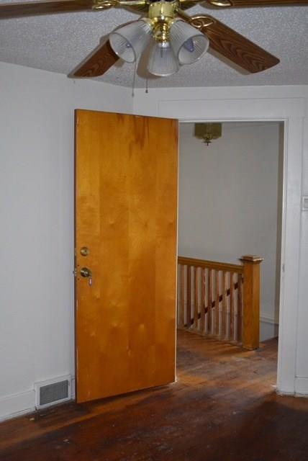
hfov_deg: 35.6
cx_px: 154
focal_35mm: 38
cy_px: 230
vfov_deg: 51.2
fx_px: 480
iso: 800
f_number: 4
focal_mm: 25
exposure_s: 1/125
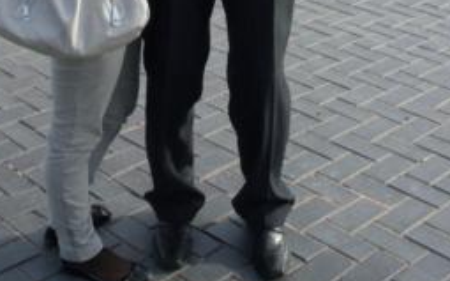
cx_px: 165
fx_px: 968
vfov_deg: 15.3
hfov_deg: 26.1
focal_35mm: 79
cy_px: -134
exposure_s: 1/125
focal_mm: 6.3
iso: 80
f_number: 8.4
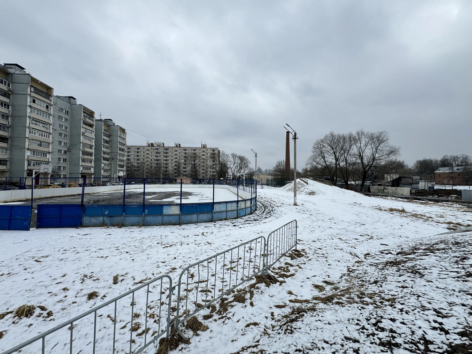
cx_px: 236
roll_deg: -0.6
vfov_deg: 85.7
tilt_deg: +1.5
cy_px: 177
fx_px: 191
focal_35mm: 14
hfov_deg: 102.1
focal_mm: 2.22
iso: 40
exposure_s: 1/525
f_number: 2.2
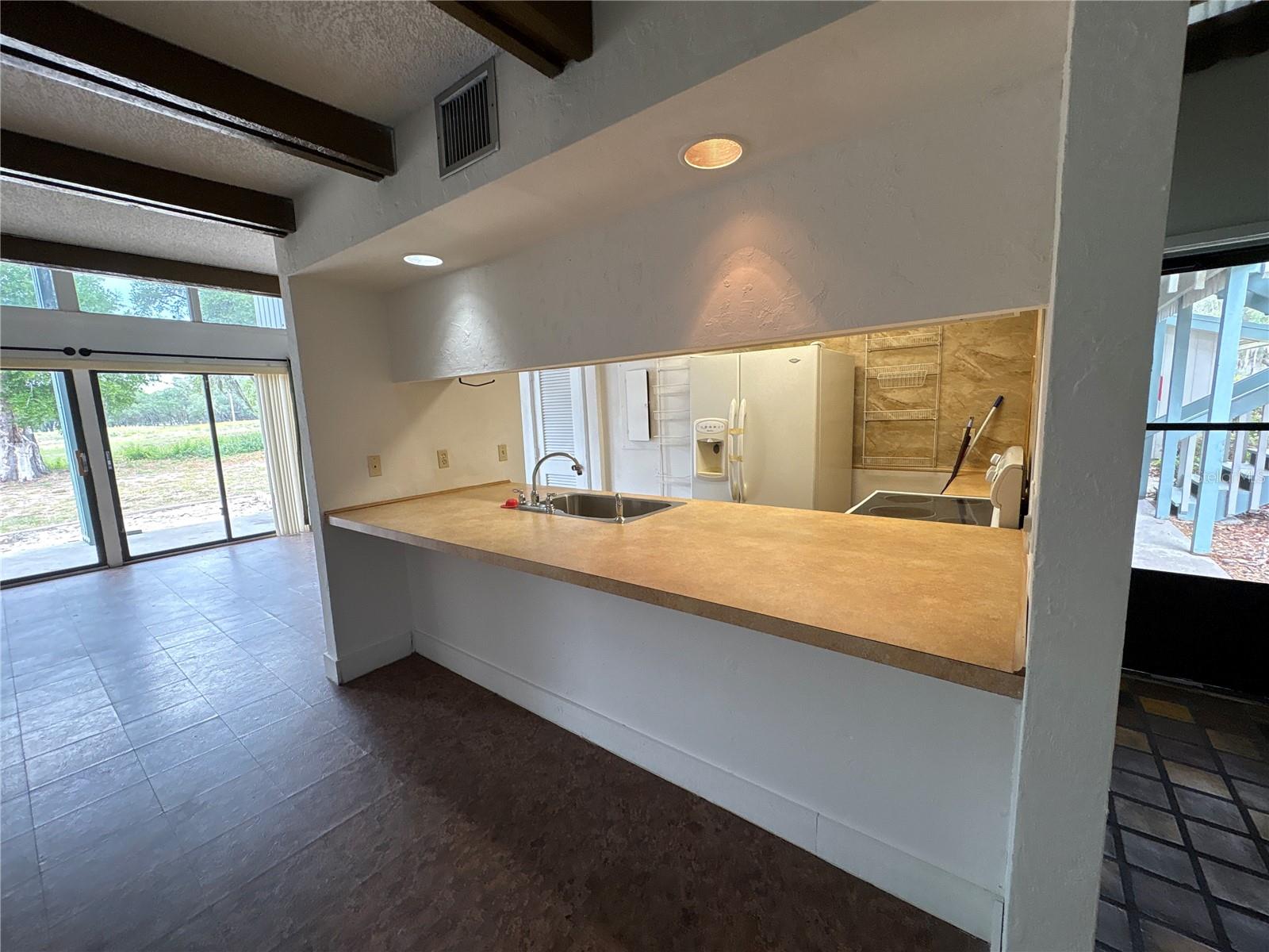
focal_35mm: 14
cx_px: 634
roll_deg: +2.1
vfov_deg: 85.7
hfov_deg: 102.1
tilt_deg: -7.6
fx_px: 513
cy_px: 476
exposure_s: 1/60
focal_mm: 2.22
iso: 125
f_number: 2.2
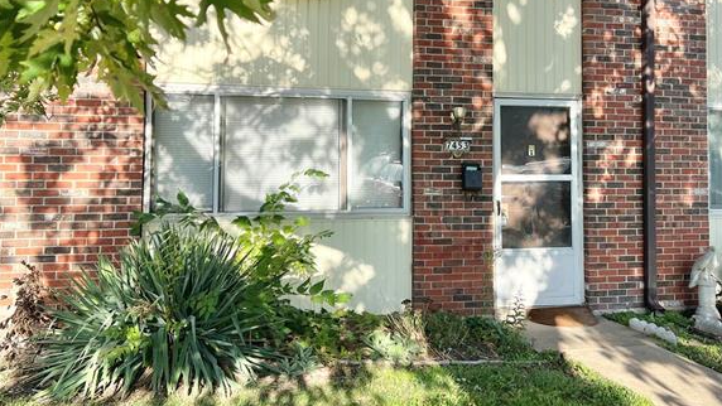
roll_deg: -1.6
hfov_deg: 52.8
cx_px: 361
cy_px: 125
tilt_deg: +3.1
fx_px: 728
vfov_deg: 30.9
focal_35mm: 38
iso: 50
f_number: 1.5
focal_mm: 5.7
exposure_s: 1/1295
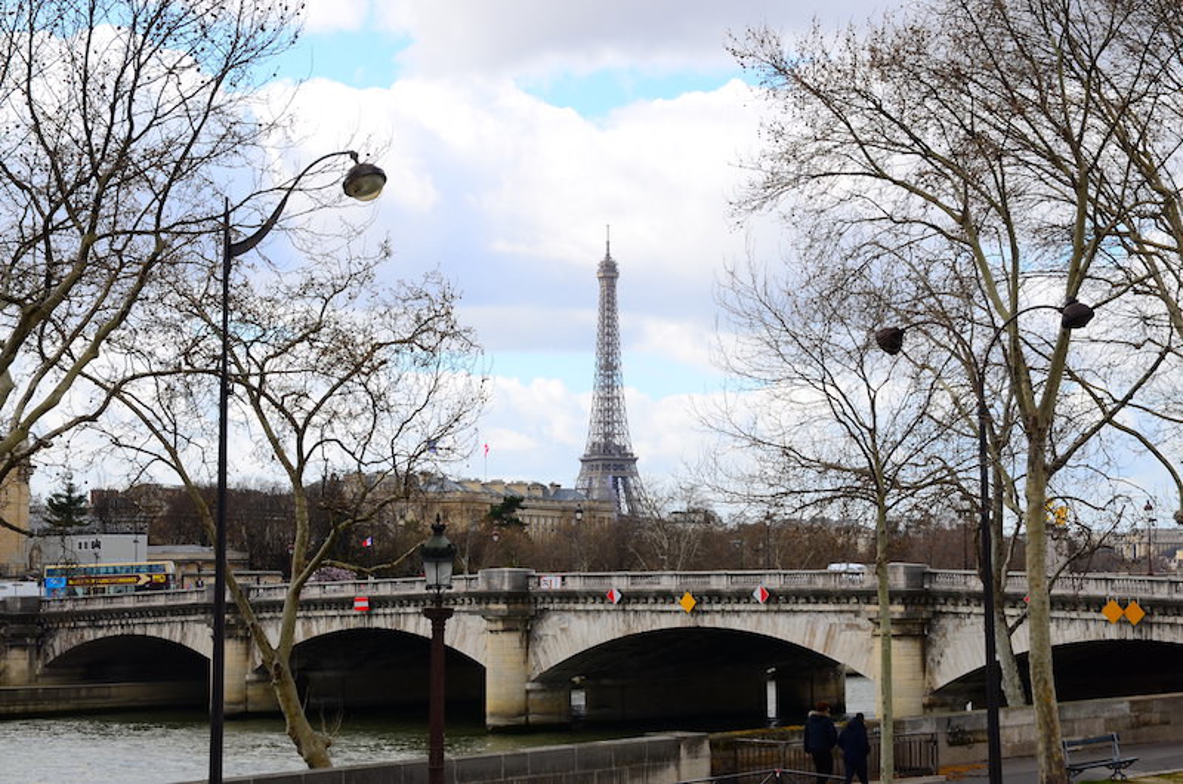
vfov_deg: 18.1
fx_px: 2460
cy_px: 392
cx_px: 592
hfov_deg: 27.0
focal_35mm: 75
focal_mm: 50
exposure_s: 1/200
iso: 100
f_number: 7.1
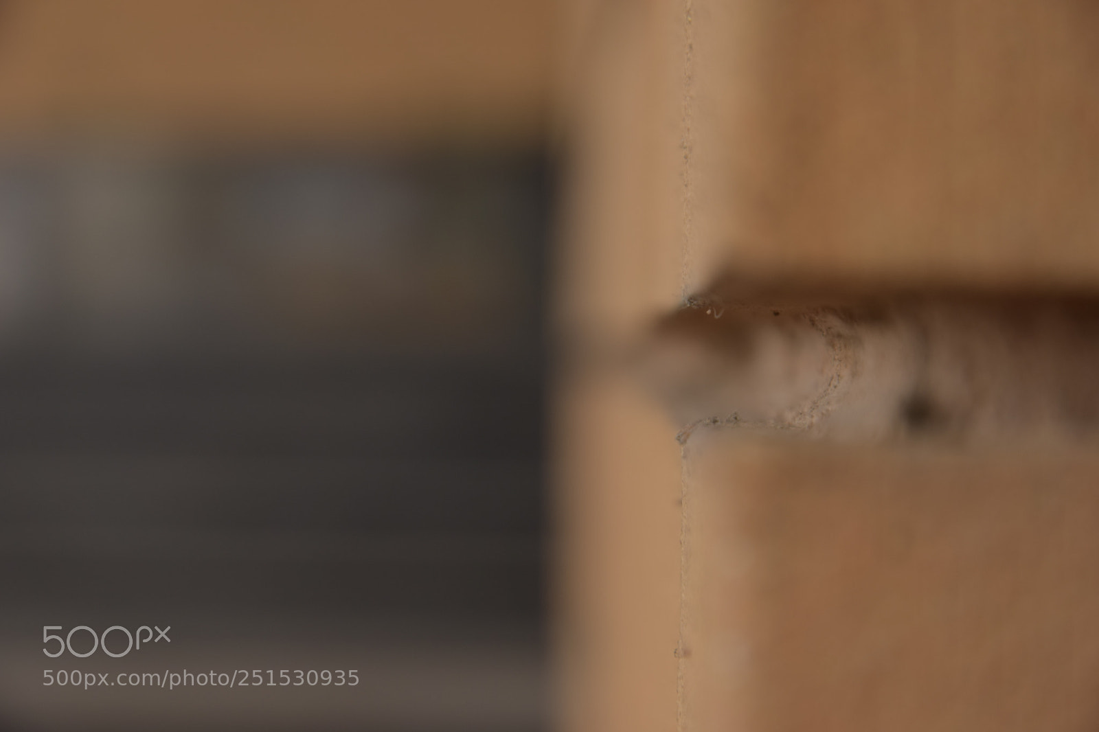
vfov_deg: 8.7
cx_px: 550
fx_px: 4807
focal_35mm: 158
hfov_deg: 13.0
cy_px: 366
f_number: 5.6
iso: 100
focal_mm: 105
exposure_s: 1/60
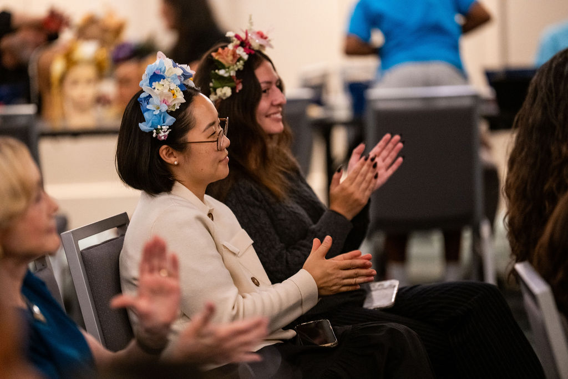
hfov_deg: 11.4
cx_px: 284
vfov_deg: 7.6
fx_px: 2840
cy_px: 190
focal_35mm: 180
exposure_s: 1/100
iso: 2500
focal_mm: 180
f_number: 2.8
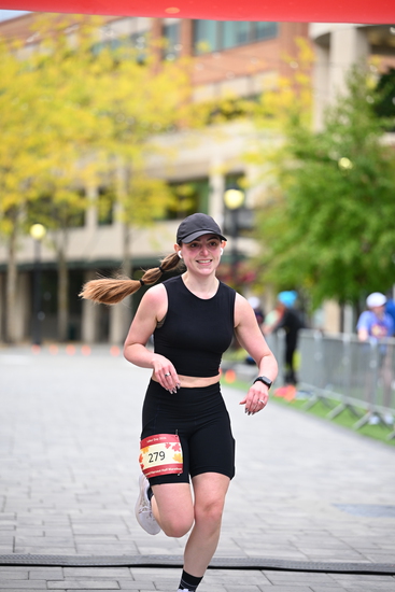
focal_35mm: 125
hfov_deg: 11.0
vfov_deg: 16.4
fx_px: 2056
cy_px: 296
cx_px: 198
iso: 640
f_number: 2.8
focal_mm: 125
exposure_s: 1/2000
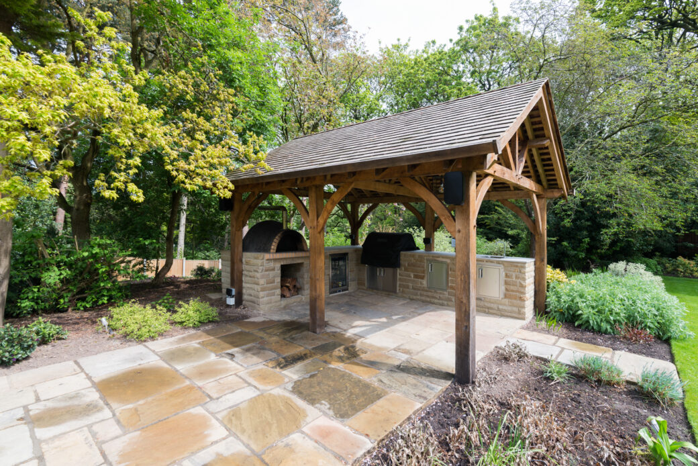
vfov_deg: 73.8
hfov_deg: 96.7
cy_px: 233
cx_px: 349
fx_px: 310
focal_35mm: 16
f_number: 9
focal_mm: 16
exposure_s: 1/50
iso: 100
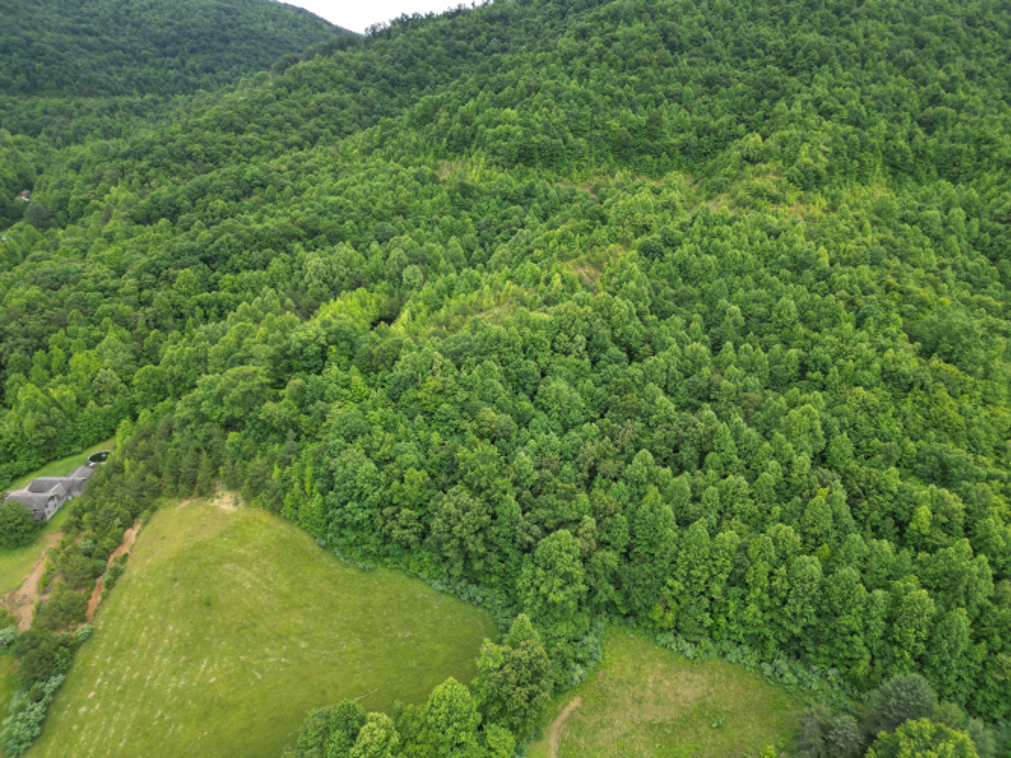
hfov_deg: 71.6
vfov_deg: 56.8
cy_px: 379
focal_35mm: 24
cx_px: 506
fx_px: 701
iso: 100
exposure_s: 1/320
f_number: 1.7
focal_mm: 6.72
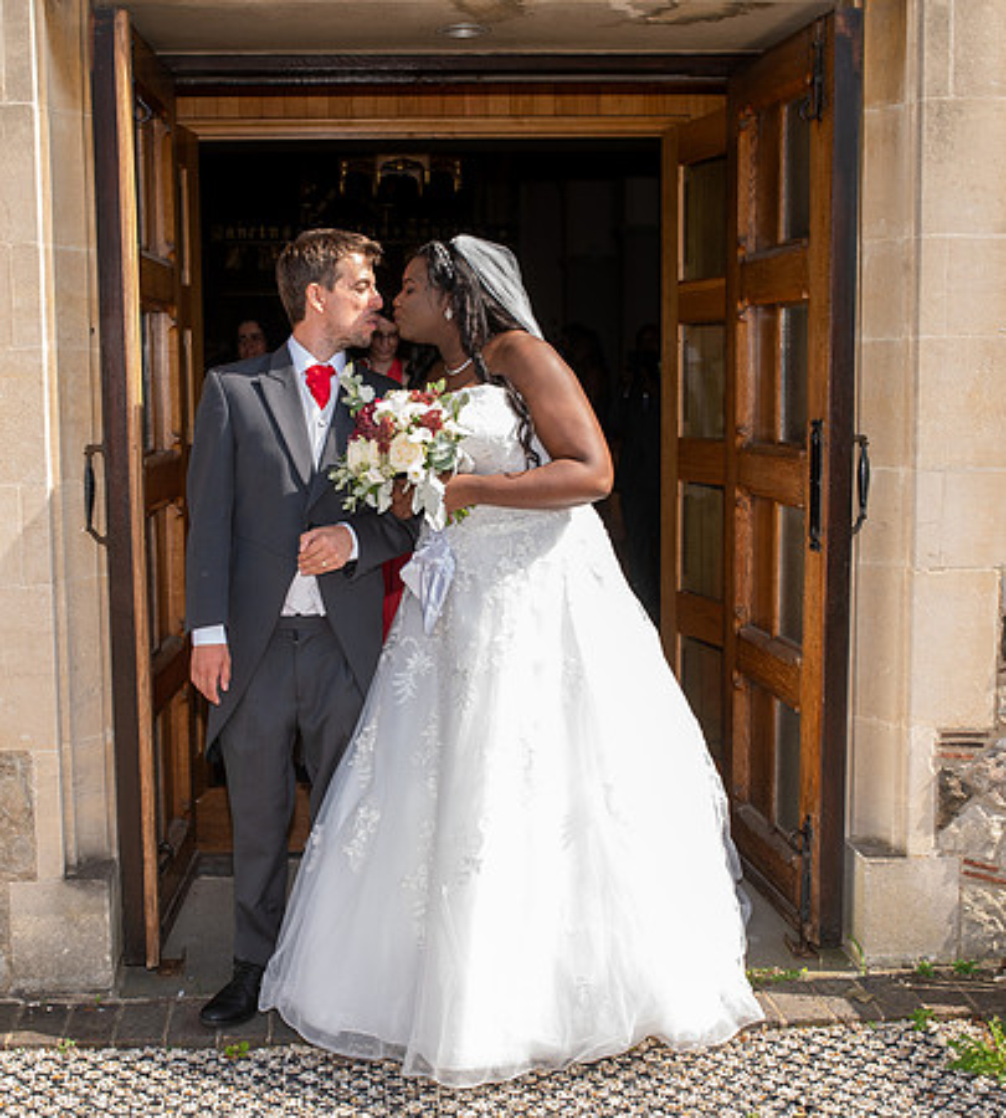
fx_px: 1660
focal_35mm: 48
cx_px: 402
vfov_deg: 37.2
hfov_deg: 33.6
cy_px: 557
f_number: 4.5
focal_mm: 35
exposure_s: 1/250
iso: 100
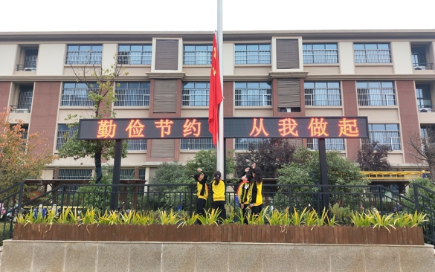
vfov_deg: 49.1
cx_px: 222
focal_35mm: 25
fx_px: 296
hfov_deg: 72.5
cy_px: 115
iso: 68
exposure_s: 1/121
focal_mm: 3.99
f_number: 1.7
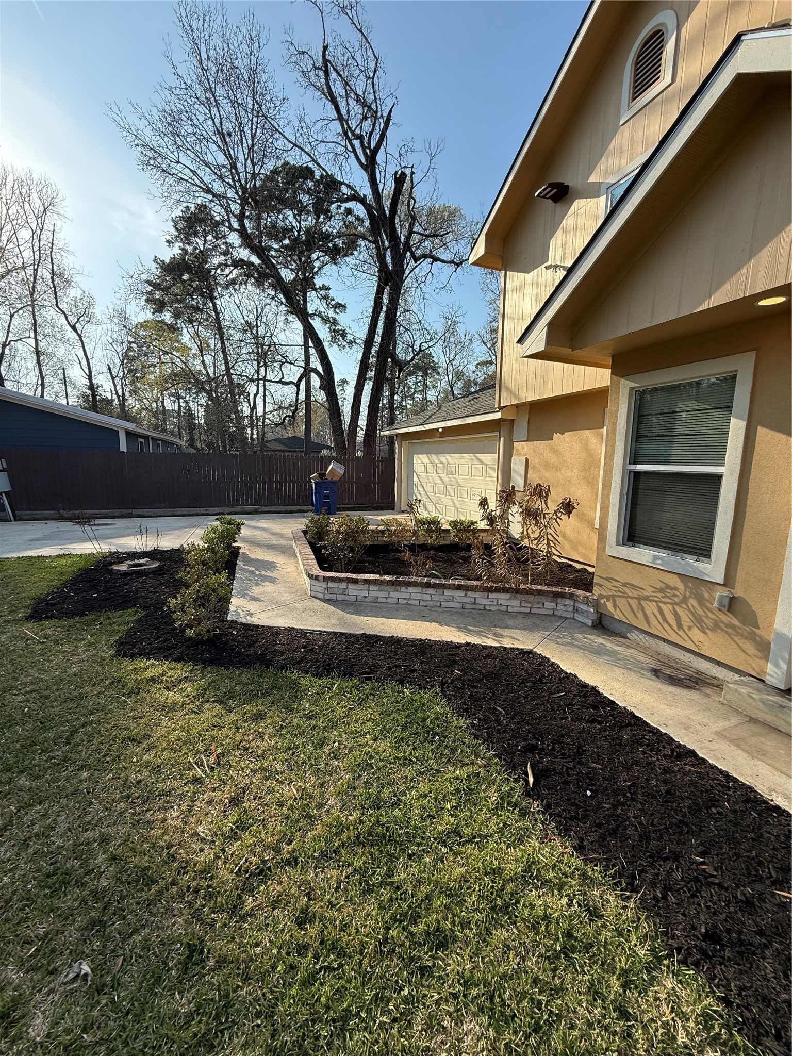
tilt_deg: -8.5
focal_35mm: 14
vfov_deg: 102.1
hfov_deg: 85.7
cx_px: 396
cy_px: 528
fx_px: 427
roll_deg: -1.4
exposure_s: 1/1312
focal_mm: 2.22
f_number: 2.2
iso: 64
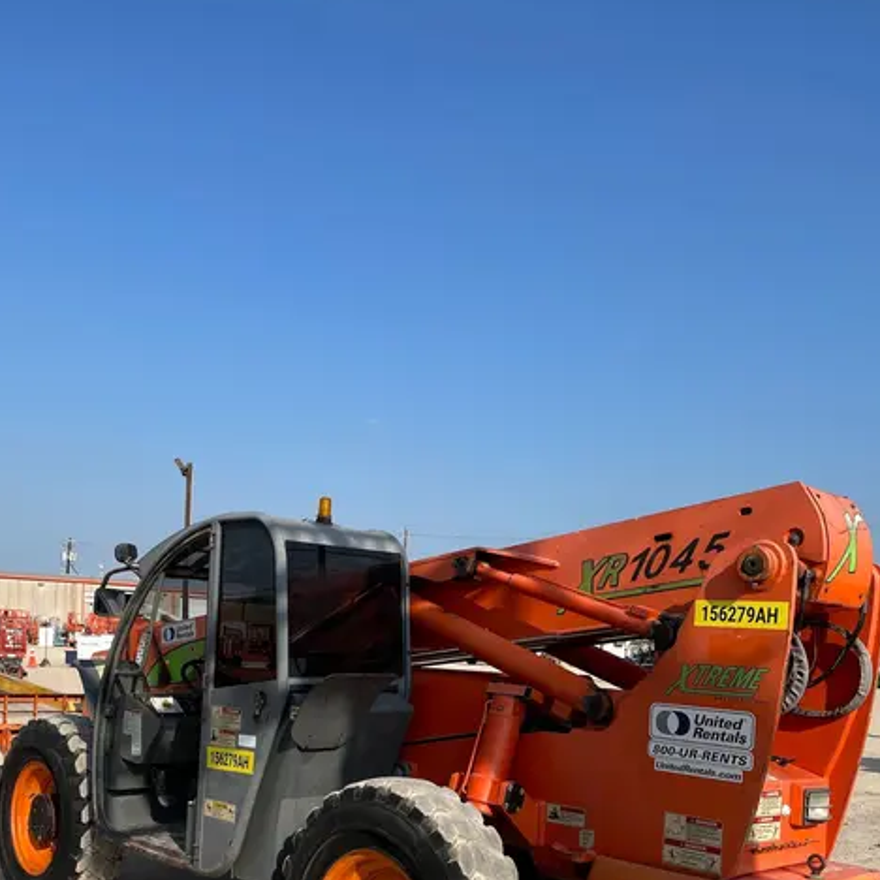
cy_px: 633
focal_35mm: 36
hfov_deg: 46.0
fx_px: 1035
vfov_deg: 44.9
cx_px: 419
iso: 50
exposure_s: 1/5291
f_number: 1.6
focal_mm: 4.2
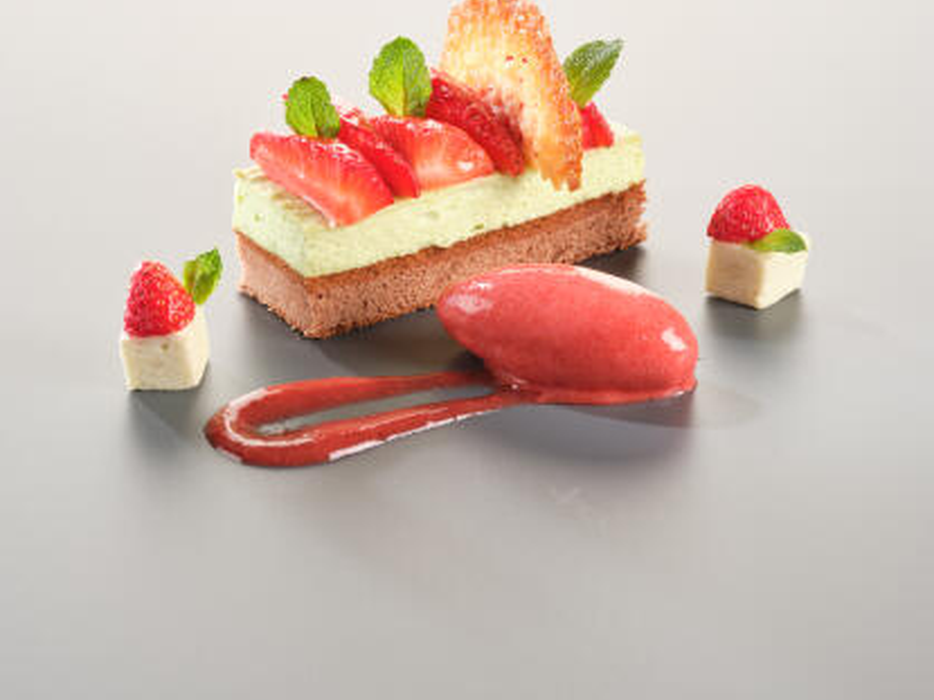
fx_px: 3399
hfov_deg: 15.6
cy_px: 264
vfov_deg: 11.8
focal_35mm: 126
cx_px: 455
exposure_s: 1/80
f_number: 22
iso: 100
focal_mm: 120
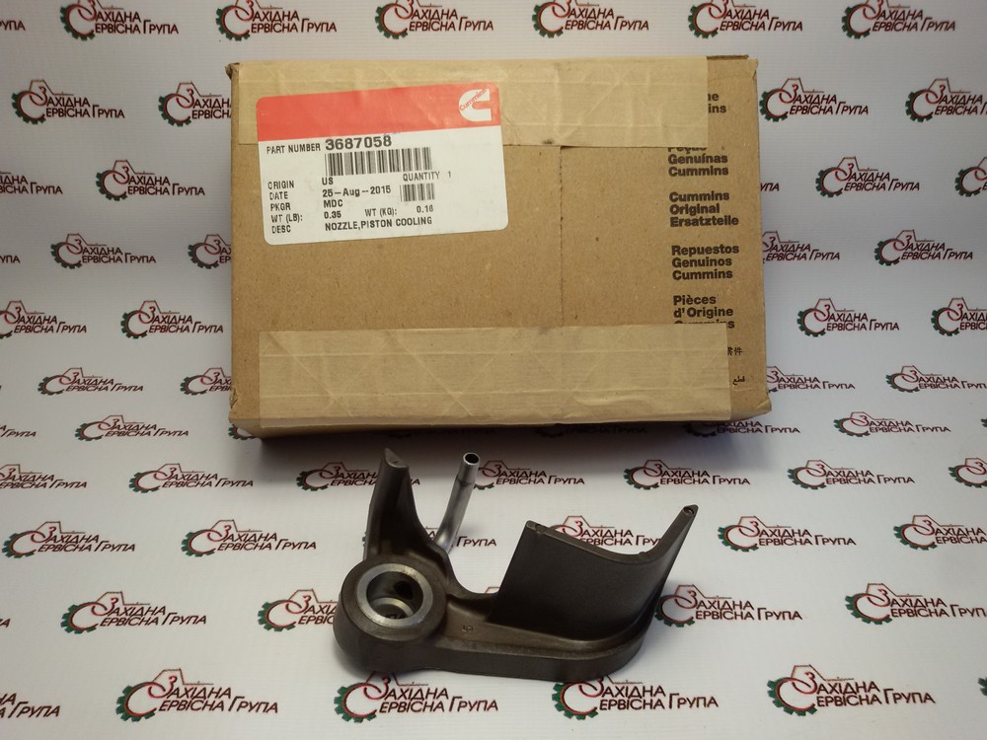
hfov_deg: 58.4
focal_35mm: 31
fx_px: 884
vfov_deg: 45.4
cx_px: 494
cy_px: 370
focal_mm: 2.93
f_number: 2.4
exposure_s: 1/101
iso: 40
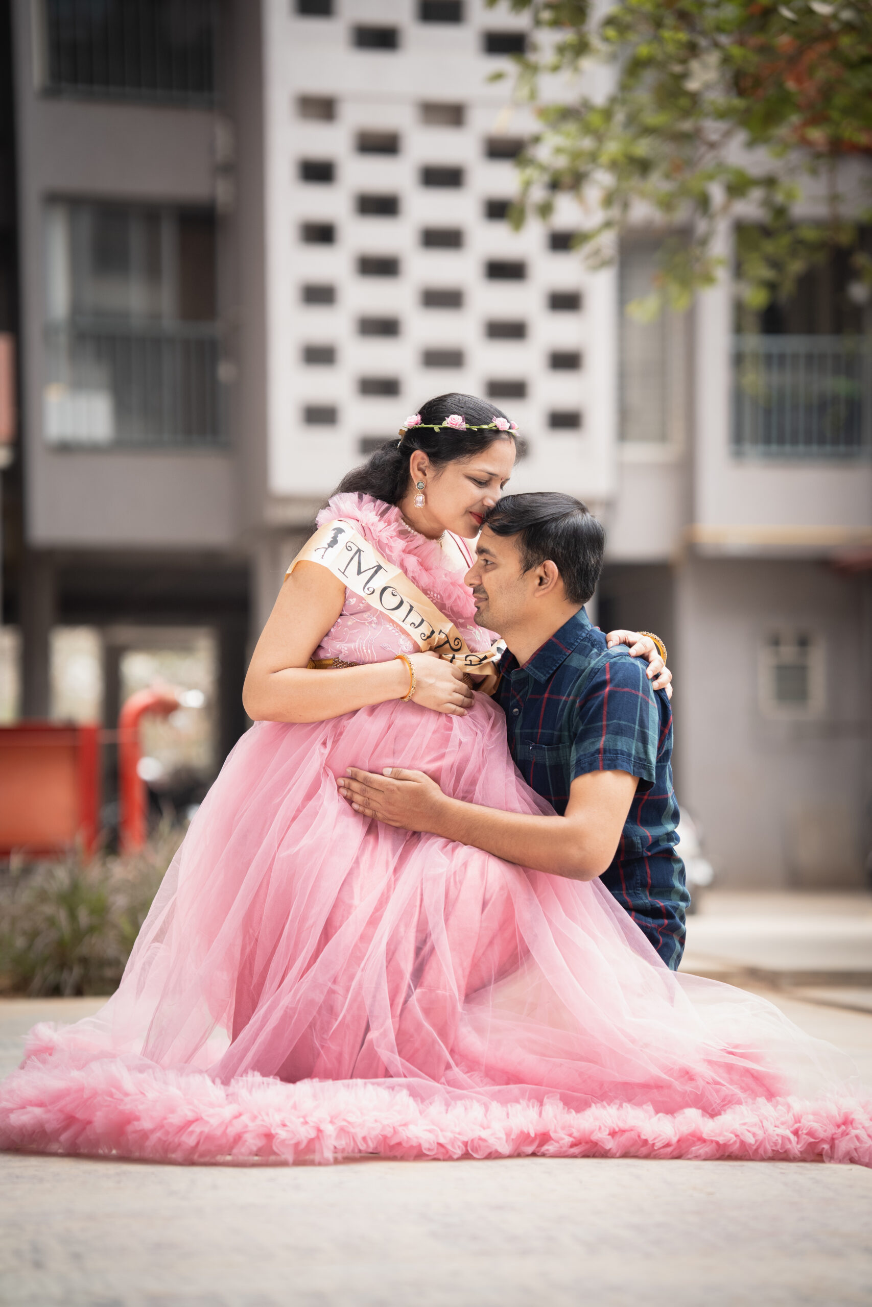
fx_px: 3088
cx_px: 436
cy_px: 654
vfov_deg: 23.9
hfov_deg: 16.1
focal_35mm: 85
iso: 500
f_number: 2
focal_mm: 85
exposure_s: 1/1000
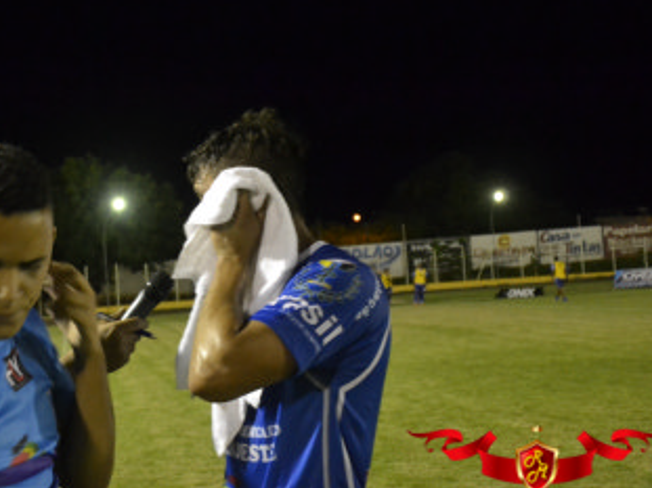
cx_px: 178
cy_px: 221
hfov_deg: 36.8
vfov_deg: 28.5
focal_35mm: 51
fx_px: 960
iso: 3200
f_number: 3.8
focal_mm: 22
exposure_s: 1/50
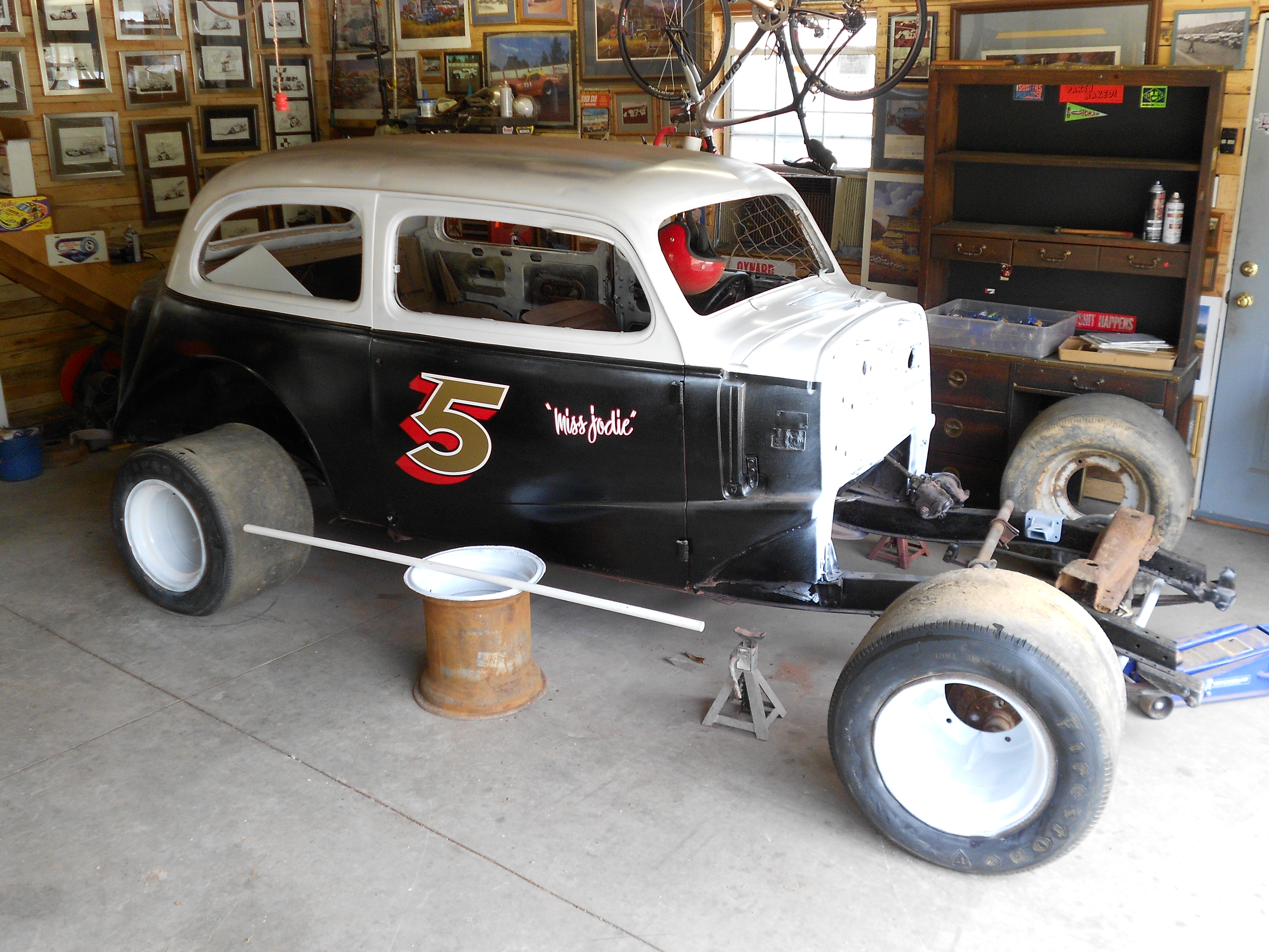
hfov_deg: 56.8
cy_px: 476
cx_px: 634
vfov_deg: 44.2
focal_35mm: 32
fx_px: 1173
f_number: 3.6
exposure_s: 1/30
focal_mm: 5.8
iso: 125
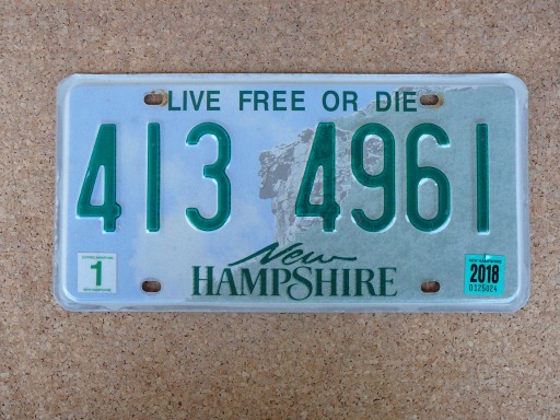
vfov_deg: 35.1
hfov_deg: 45.8
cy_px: 210
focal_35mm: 41
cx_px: 280
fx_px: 663
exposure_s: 1/15
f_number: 3.1
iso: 200
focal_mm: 6.1
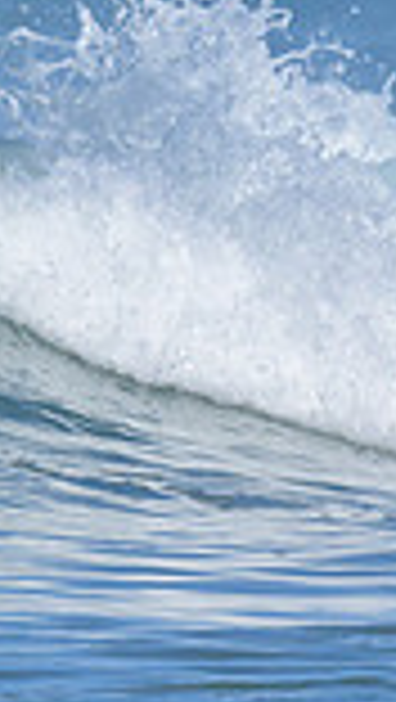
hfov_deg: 0.3
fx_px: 79500
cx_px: -593
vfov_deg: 0.5
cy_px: 388
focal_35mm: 4268
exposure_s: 1/2000
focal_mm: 800
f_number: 6.3
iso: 250
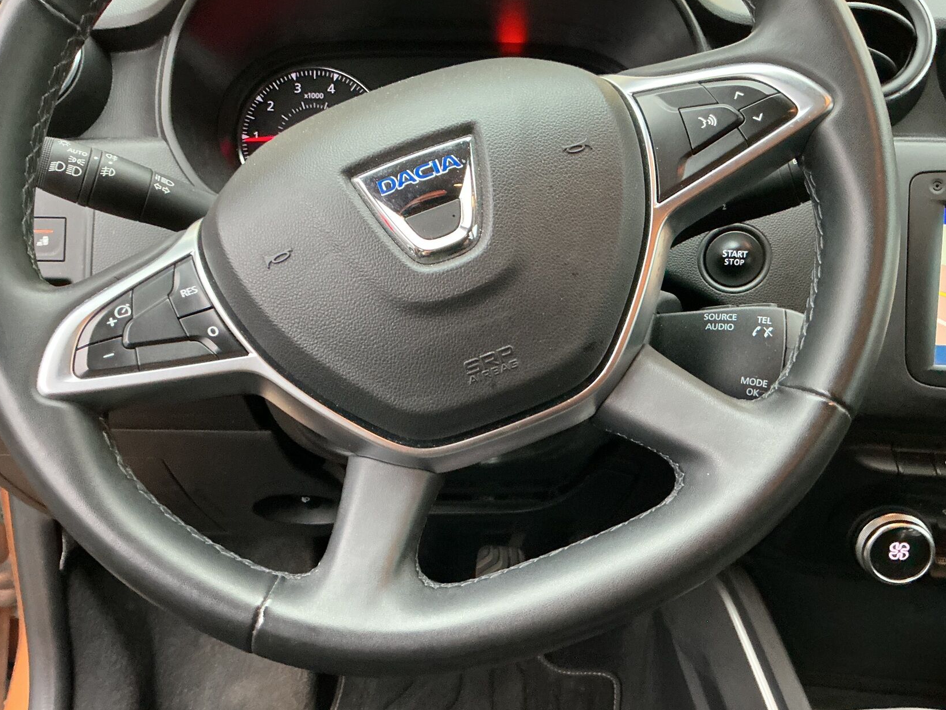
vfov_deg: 46.8
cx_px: 473
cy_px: 363
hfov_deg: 60.0
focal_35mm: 30
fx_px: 820
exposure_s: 1/60
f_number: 1.8
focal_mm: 3
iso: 250
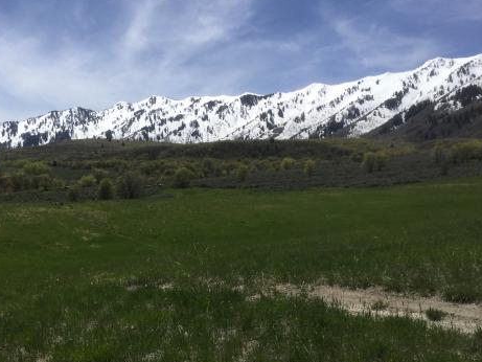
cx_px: 190
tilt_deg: -3.0
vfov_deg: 33.3
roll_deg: -1.4
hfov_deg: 43.6
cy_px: 244
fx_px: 599
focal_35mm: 43
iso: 25
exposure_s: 1/2203
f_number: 2.4
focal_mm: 3.3
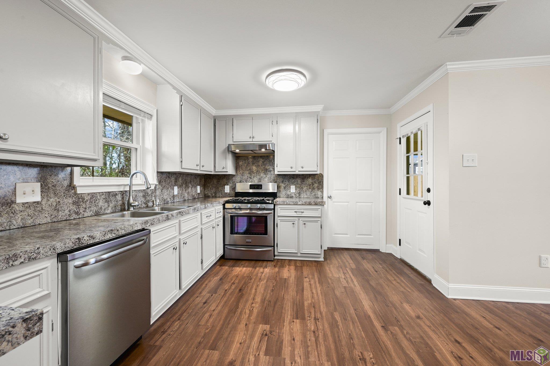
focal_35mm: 14
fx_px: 214
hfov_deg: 104.3
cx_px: 275
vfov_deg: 81.1
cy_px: 183
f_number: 10
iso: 200
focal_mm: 14
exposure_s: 1/2
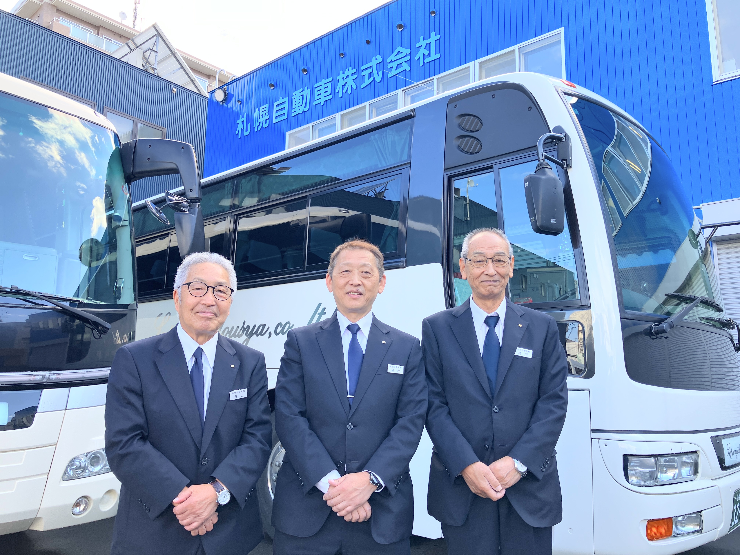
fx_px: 599
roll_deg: -1.2
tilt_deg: +9.2
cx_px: 370
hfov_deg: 63.4
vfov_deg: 49.7
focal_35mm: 28
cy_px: 278
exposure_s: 1/189
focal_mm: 3.99
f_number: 1.8
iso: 32
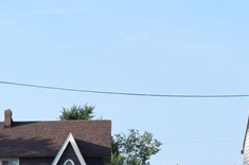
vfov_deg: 10.4
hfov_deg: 13.8
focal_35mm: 125
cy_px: 279
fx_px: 863
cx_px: -260
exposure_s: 1/250
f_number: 8
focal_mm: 18
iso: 250
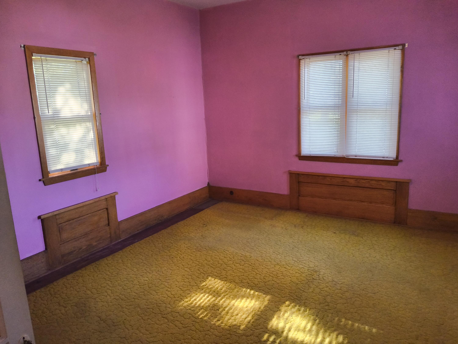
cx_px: 229
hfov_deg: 69.4
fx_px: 331
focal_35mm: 25
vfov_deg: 54.9
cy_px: 172
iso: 500
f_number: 2
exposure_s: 1/100
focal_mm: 3.08
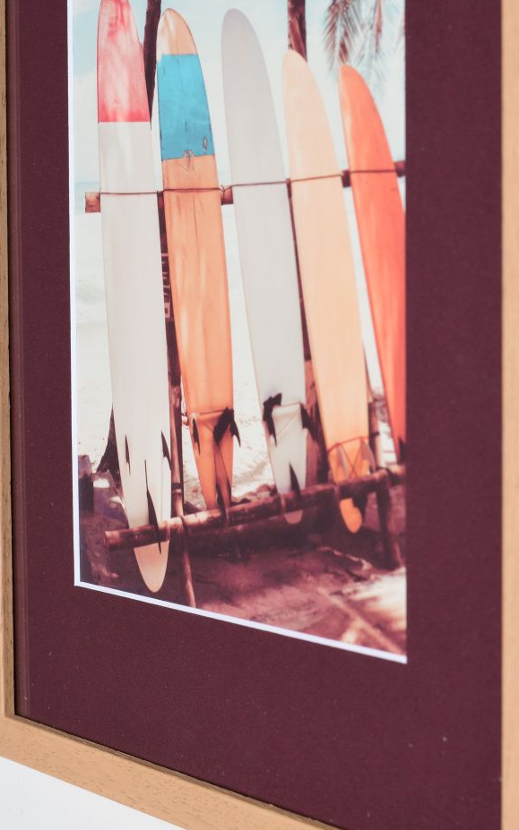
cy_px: 516
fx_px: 2242
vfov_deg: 21.0
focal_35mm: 99
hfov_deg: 13.2
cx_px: 297
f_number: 10
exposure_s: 1/80
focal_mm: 50
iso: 400
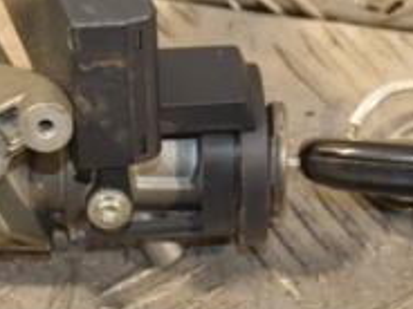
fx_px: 2804
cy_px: 49
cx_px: 94
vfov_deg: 6.3
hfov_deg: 8.4
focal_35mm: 235
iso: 800
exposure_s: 1/160
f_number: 5
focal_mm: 50
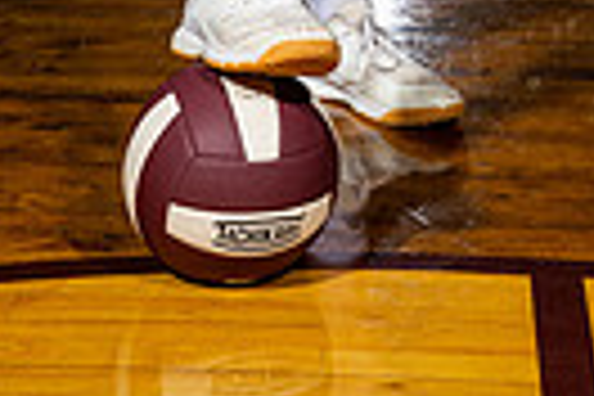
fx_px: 2640
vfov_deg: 7.9
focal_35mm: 160
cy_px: -594
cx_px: 382
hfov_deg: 12.8
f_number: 8
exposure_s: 1/125
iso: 100
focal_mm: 47
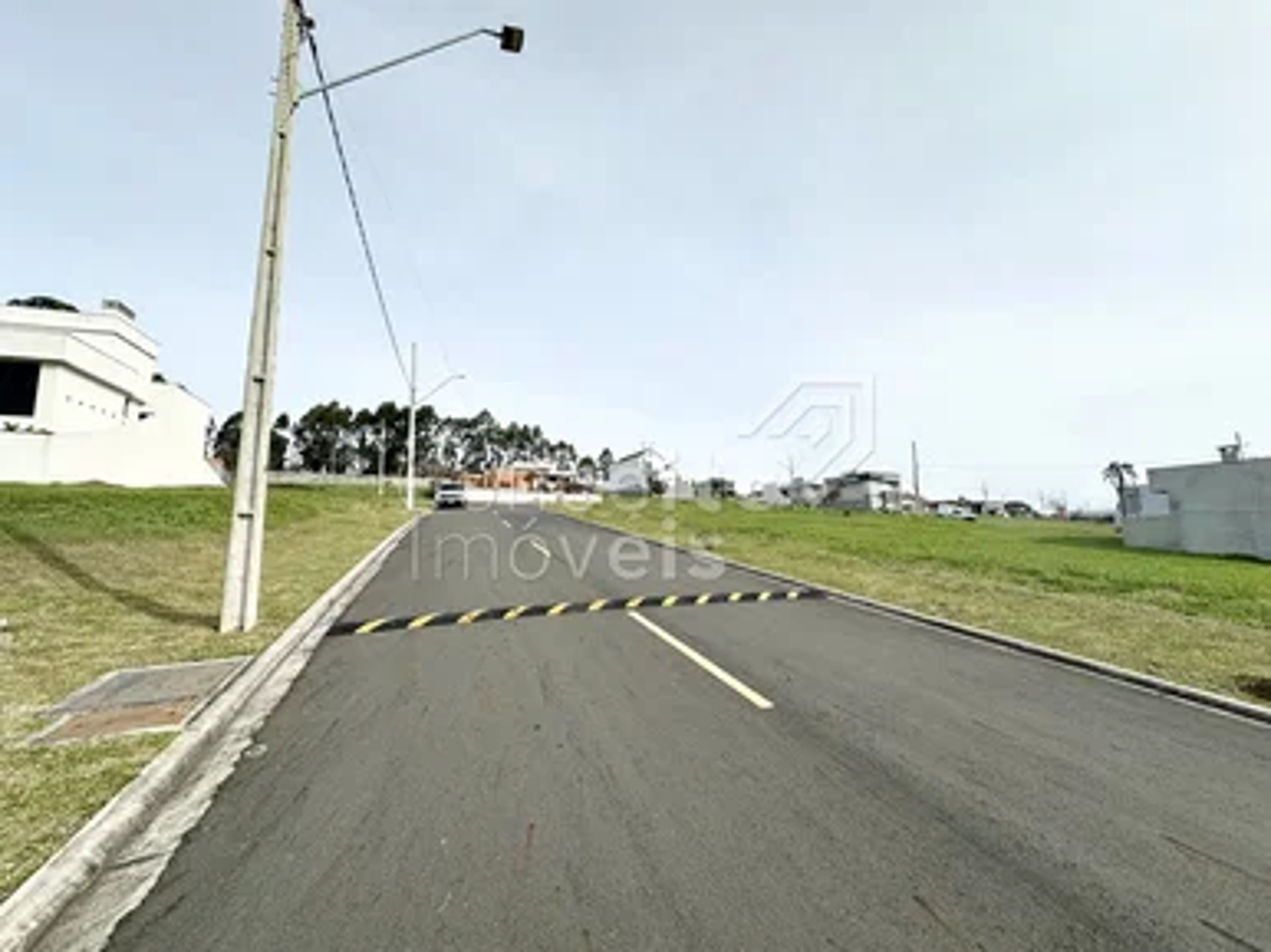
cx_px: 636
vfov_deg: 85.6
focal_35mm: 14
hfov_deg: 102.1
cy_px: 476
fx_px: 514
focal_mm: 2.22
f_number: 2.2
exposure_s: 1/2353
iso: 40
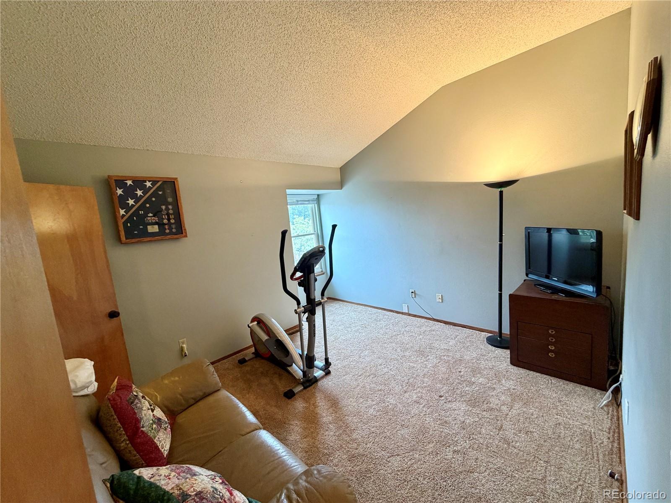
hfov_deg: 102.1
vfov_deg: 85.7
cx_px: 336
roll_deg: +5.3
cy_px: 252
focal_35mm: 14
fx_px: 271
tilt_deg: -7.5
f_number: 2.2
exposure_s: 1/60
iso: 250
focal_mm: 2.22
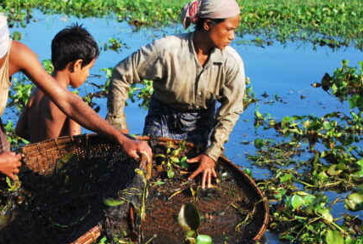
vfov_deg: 12.1
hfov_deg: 17.9
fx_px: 1141
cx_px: 65
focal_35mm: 113
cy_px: 200
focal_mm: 38
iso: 100
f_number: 5.3
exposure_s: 1/250
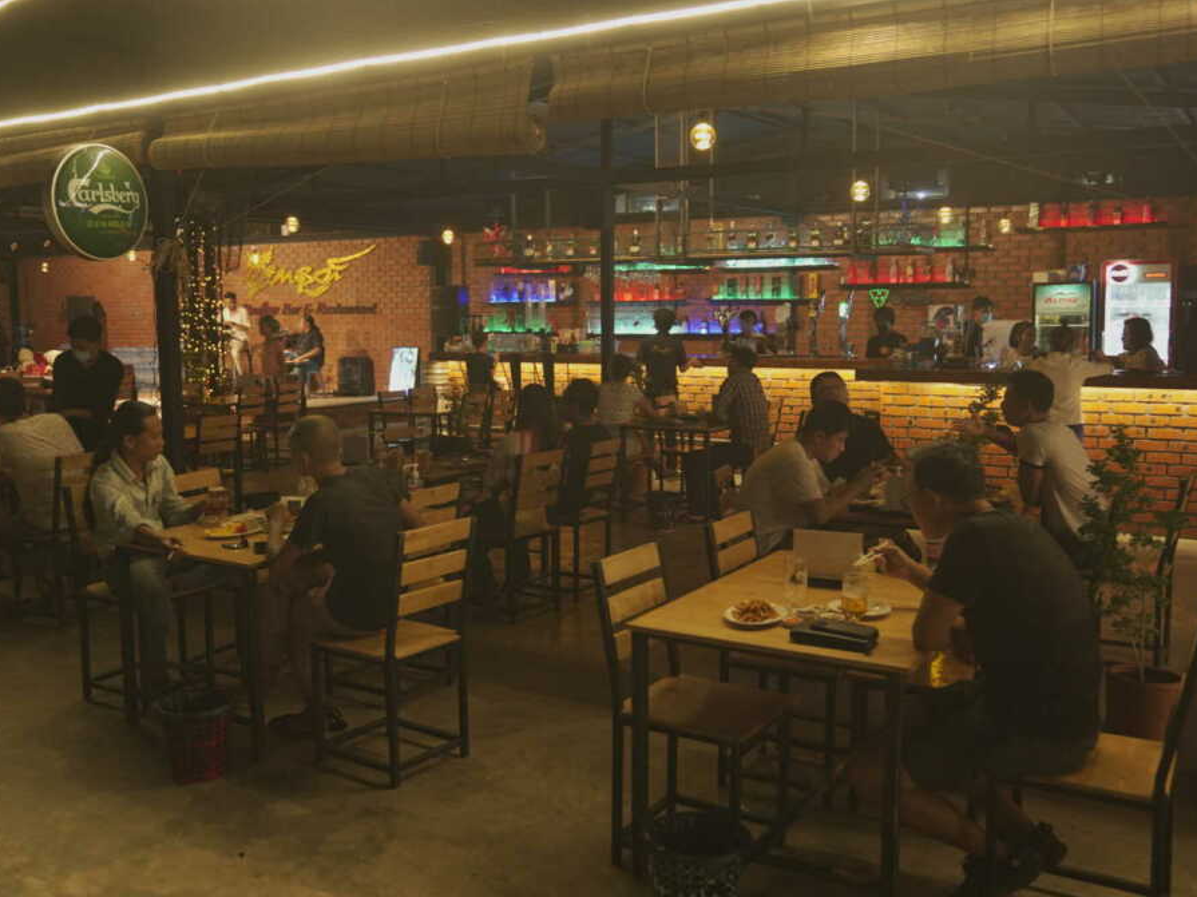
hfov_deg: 55.3
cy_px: 444
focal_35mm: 33
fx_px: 1141
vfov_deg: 42.9
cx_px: 568
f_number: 2.8
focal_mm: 30
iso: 2000
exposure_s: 1/50
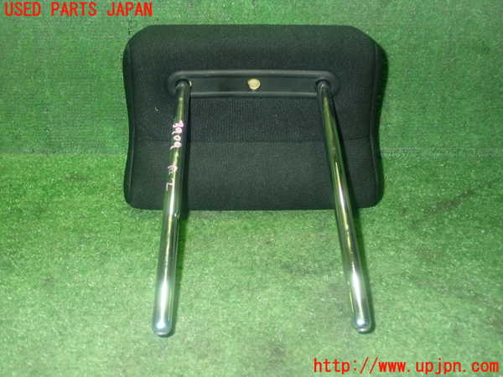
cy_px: 188
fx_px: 523
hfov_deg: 51.4
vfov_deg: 39.7
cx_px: 252
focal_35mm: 36
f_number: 2.5
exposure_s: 1/40
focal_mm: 6.37
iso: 320
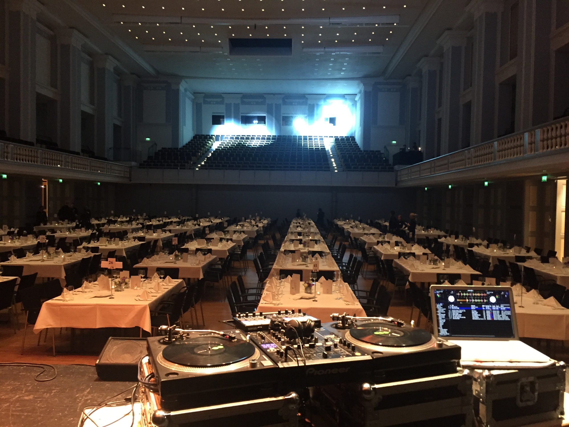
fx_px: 477
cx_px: 284
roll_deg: -0.1
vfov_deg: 48.2
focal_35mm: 29
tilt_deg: -2.5
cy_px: 214
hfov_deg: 61.7
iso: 250
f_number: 2.2
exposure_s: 1/20
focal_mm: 4.15
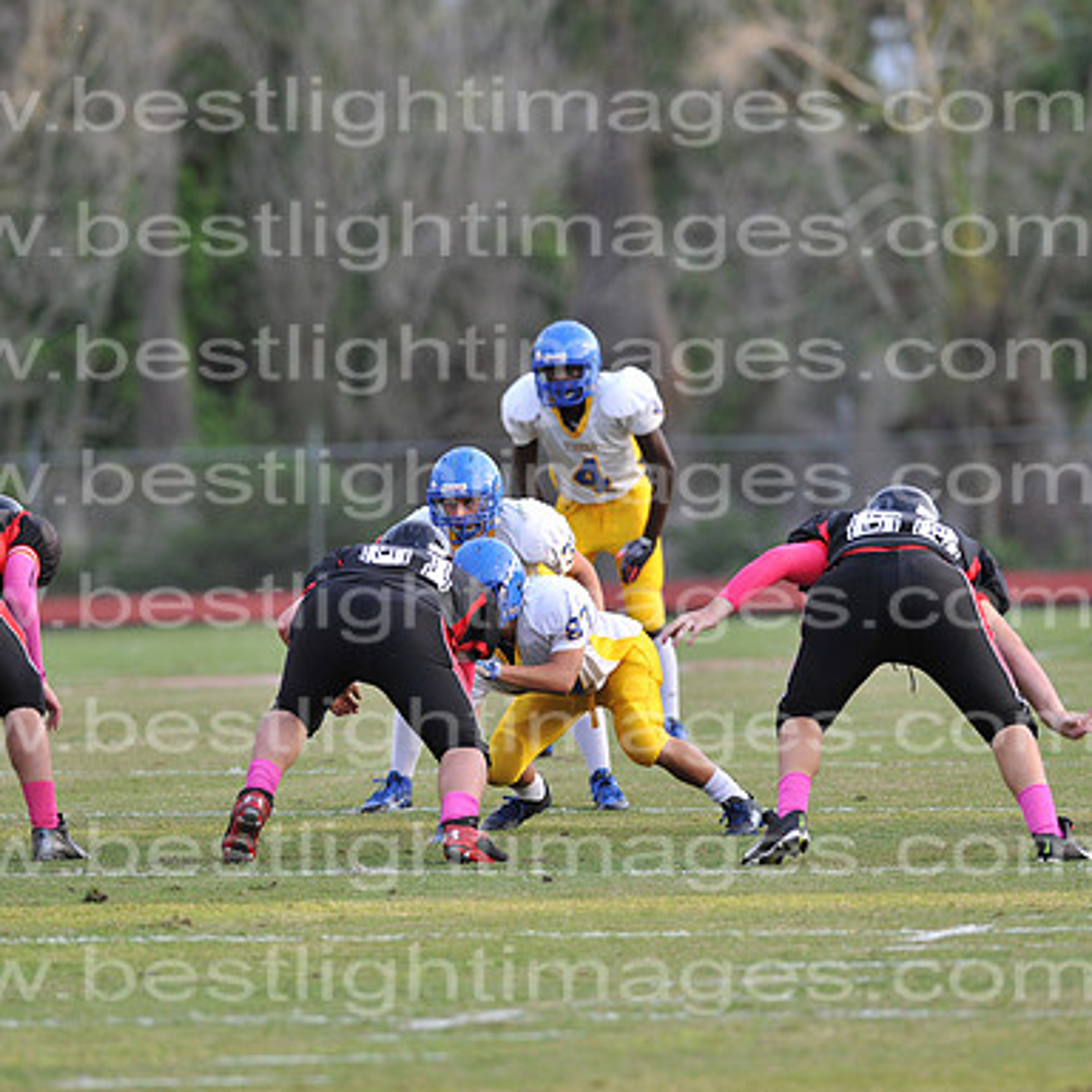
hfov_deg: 4.6
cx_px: 455
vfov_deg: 4.6
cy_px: 546
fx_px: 13741
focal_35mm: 385
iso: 1000
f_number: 4
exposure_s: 1/800
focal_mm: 300
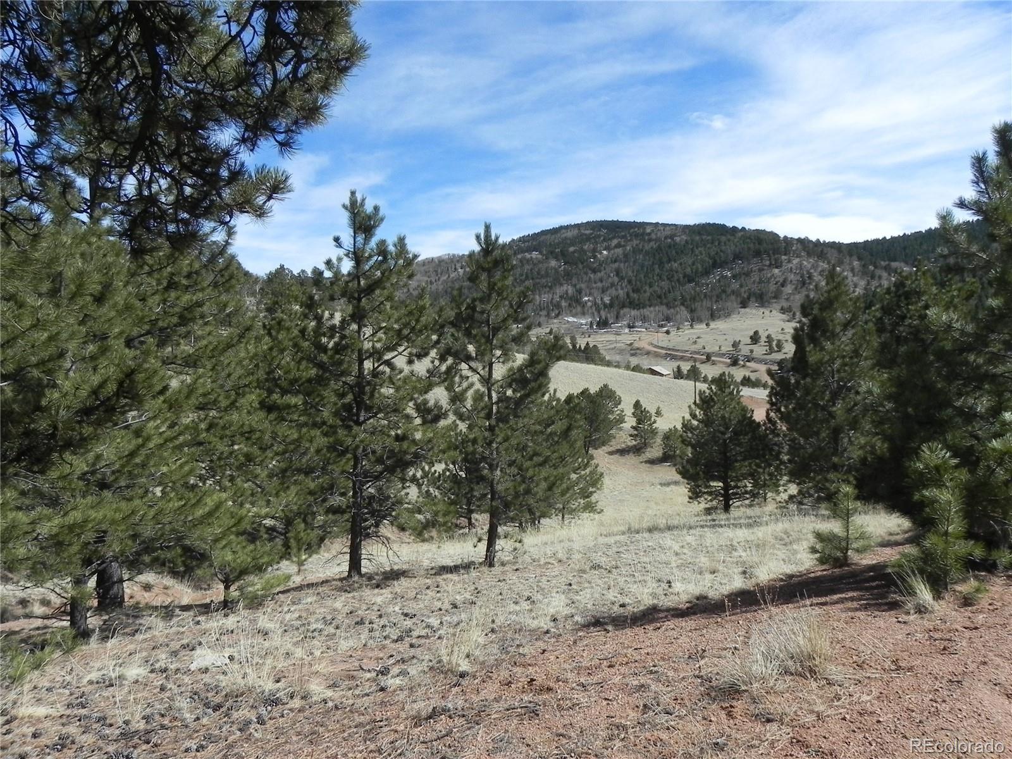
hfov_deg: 67.3
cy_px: 380
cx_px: 506
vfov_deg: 53.1
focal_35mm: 26
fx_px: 760
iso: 160
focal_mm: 4.6
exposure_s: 1/417
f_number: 8
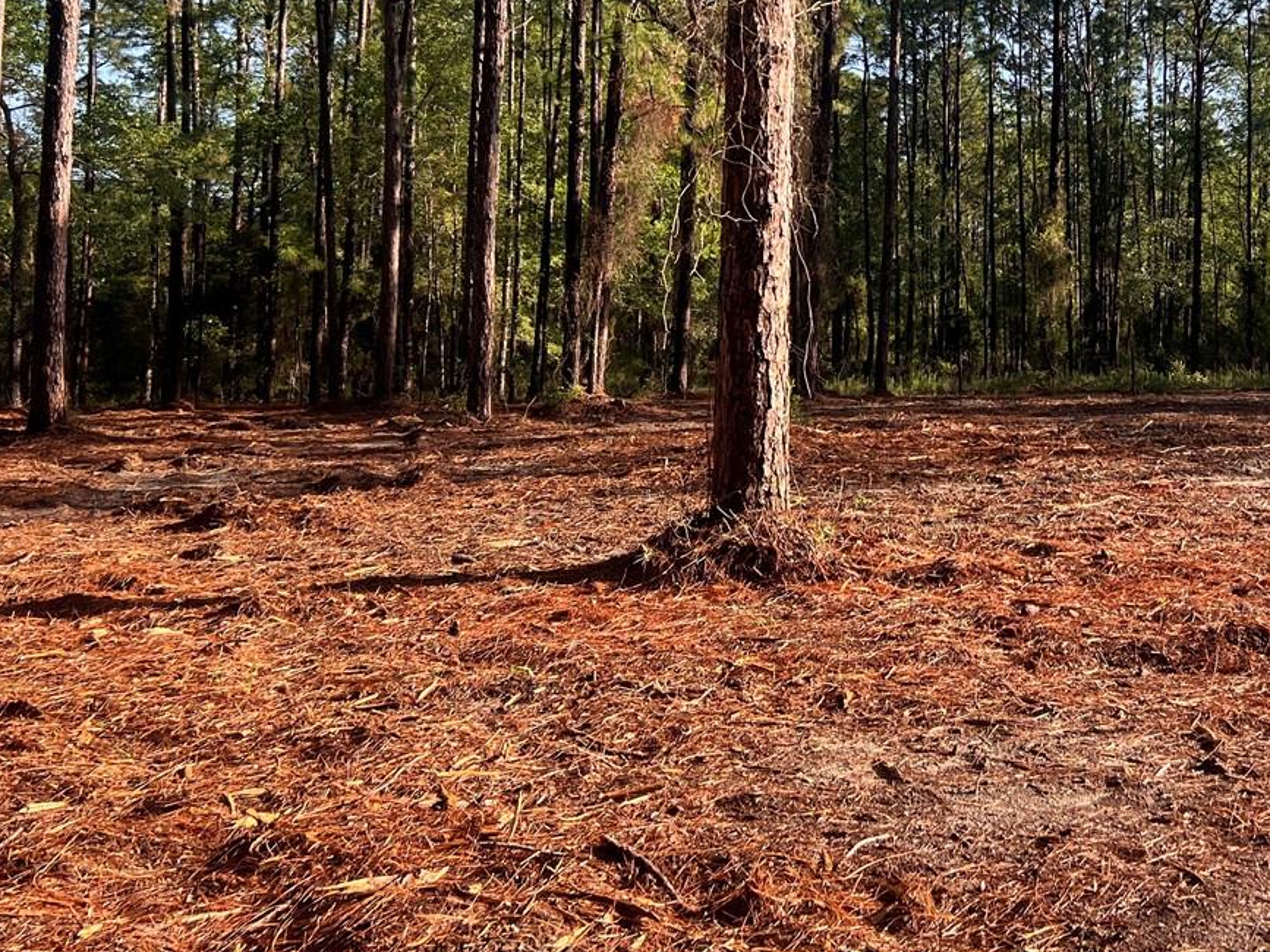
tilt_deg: +3.0
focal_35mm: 48
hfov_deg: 38.5
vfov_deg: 29.8
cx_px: 979
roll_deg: -0.6
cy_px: 234
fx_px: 1761
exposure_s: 1/1079
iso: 50
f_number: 1.5
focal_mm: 5.7
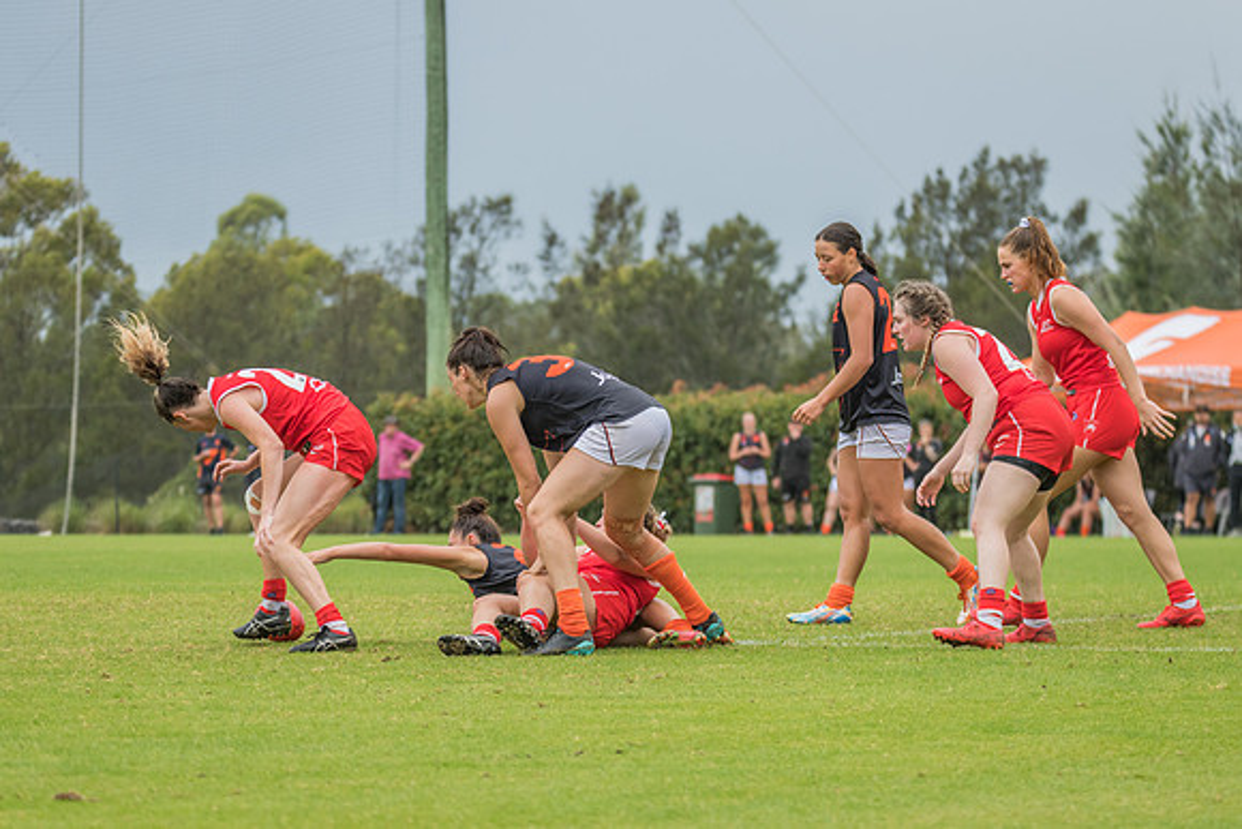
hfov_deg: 10.2
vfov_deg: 6.8
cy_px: 394
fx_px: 6964
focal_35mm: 202
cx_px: 623
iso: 500
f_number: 6.3
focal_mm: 170
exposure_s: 1/1250
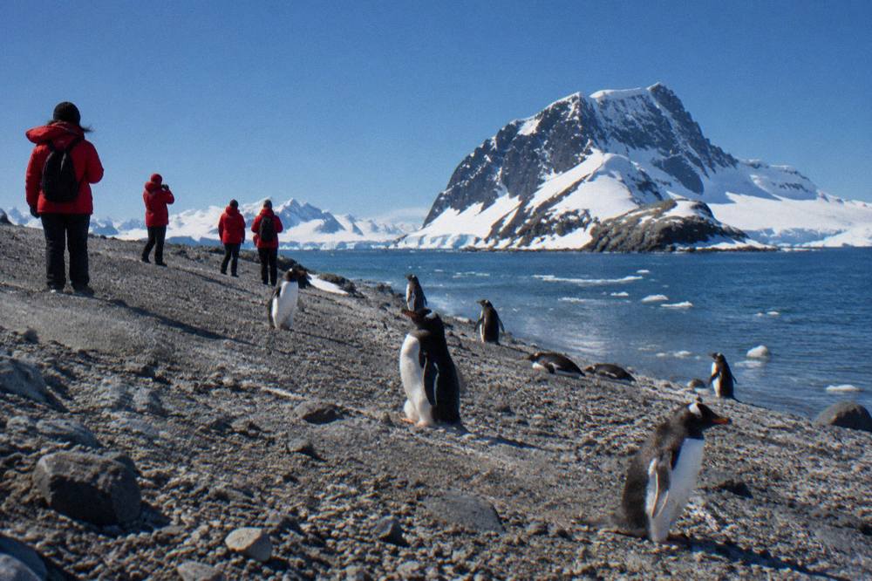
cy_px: 290
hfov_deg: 73.8
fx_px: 581
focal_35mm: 24
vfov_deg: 53.1
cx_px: 436
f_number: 5
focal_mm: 24
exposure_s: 1/800
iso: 320
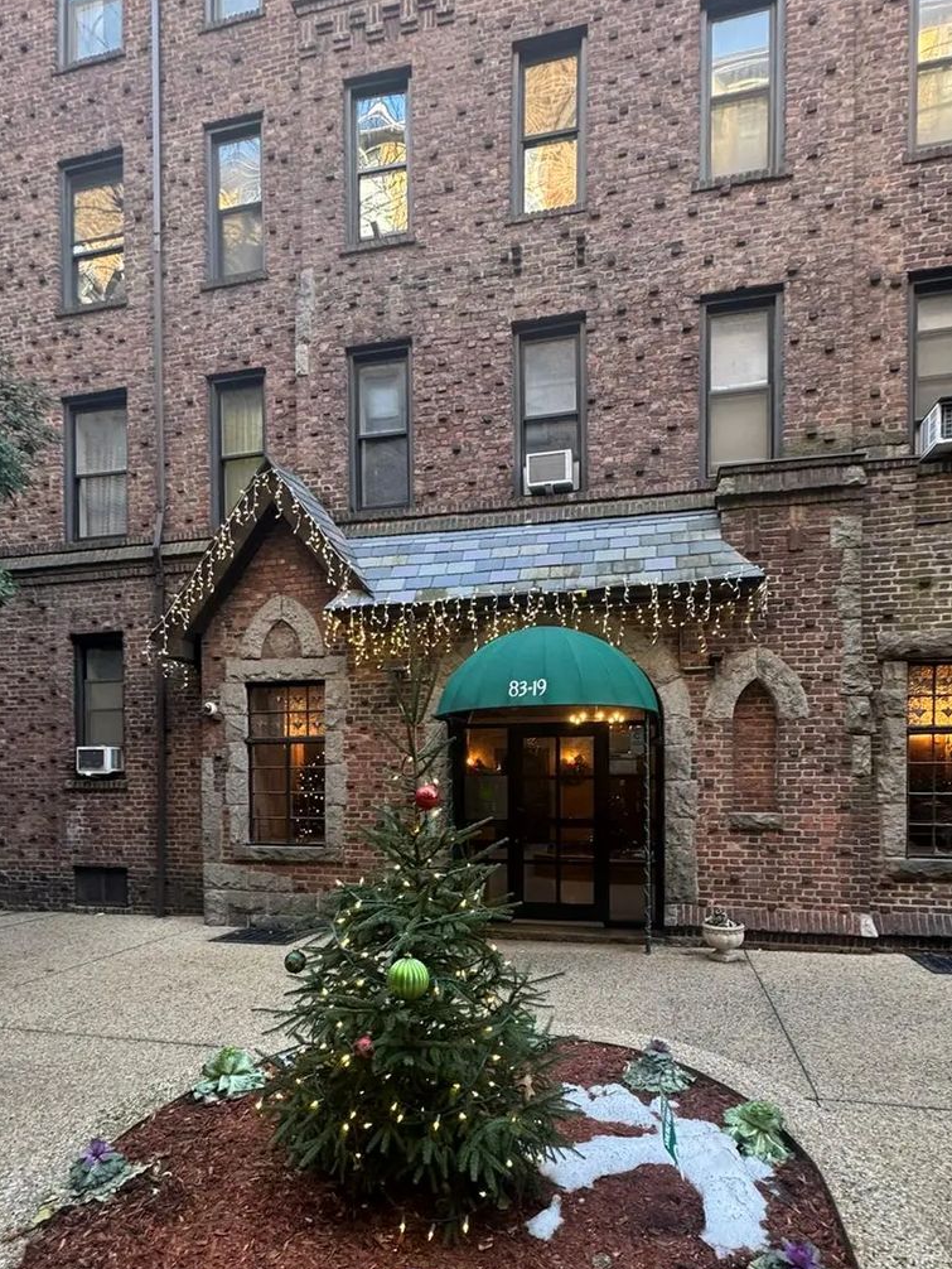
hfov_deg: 68.7
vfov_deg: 83.1
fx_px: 696
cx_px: 497
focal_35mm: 19
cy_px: 792
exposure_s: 1/60
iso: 160
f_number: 2.2
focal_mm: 2.22
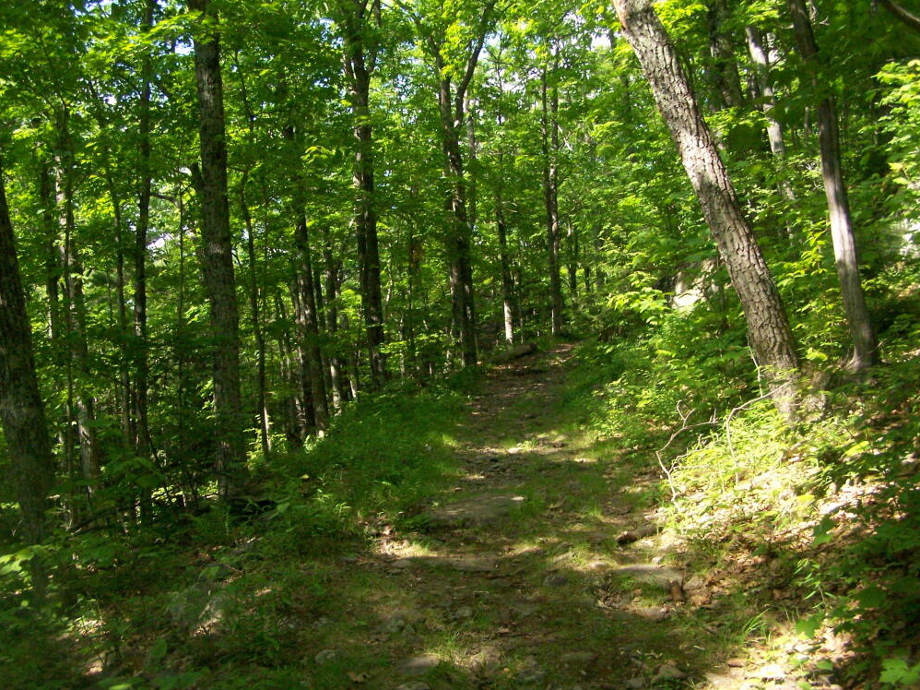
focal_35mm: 39
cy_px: 344
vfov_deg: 36.8
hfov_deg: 47.9
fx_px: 1036
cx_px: 451
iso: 400
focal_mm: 6.3
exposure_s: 1/640
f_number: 4
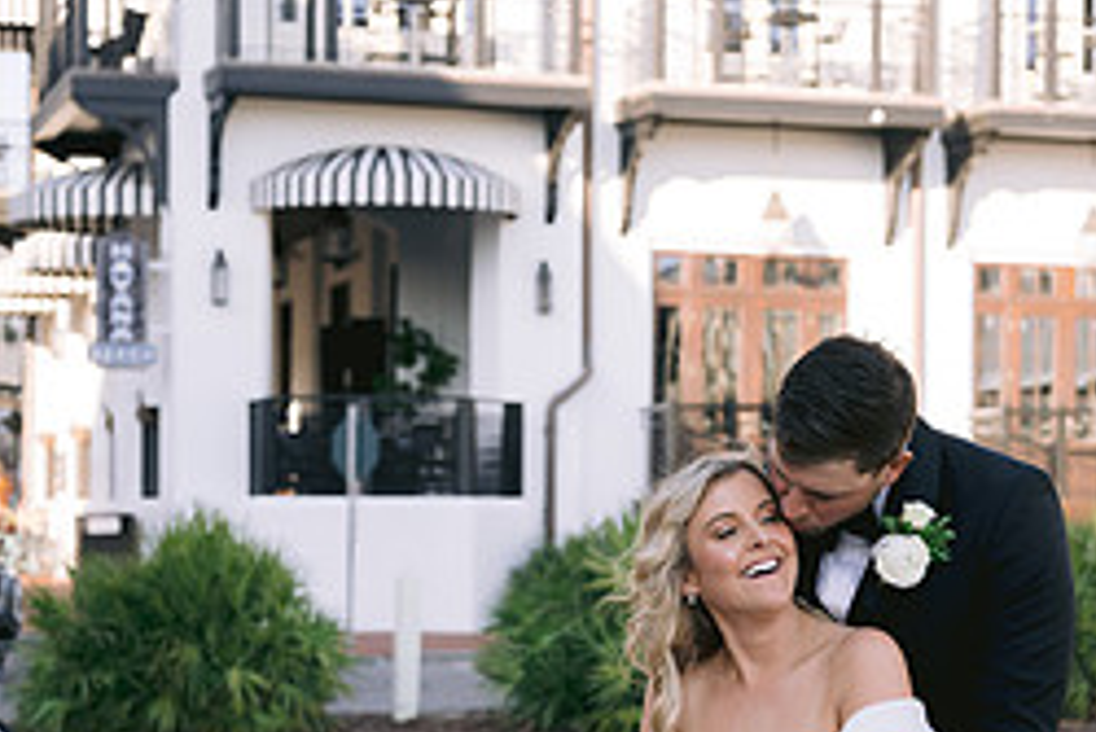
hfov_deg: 22.6
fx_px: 2741
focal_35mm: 90
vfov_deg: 15.1
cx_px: 609
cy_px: 548
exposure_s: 1/640
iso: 200
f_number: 4
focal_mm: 50
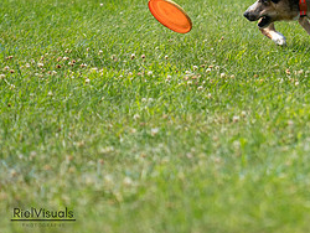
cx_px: 356
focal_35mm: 470
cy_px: -4
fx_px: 4213
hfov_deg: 4.2
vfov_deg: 3.2
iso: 1000
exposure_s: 1/4000
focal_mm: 211
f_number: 5.6
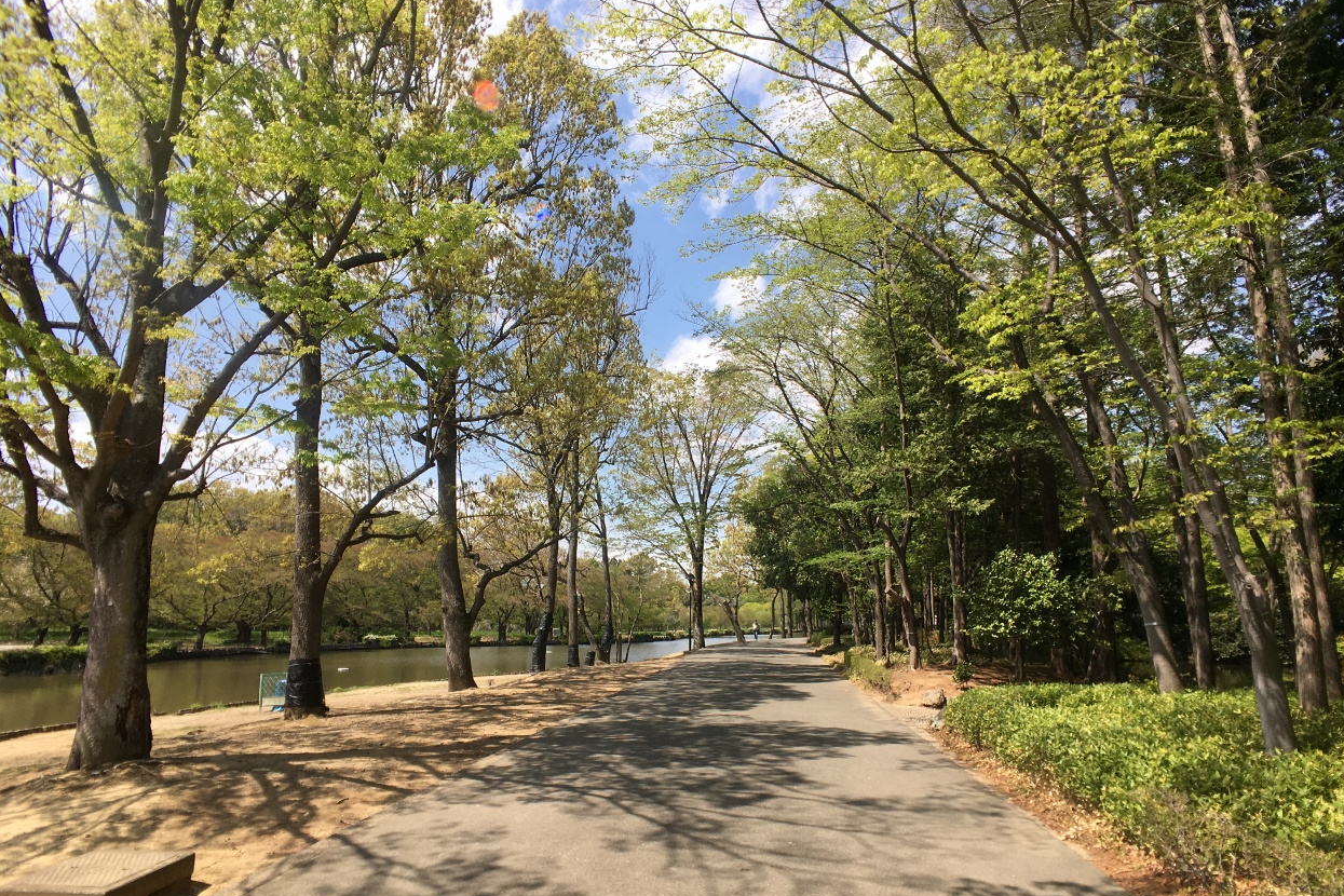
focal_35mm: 31
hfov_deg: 60.3
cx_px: 690
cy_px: 513
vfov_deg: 42.2
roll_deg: -1.0
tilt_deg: +8.8
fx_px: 1157
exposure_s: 1/974
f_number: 2.2
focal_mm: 4.15
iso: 25
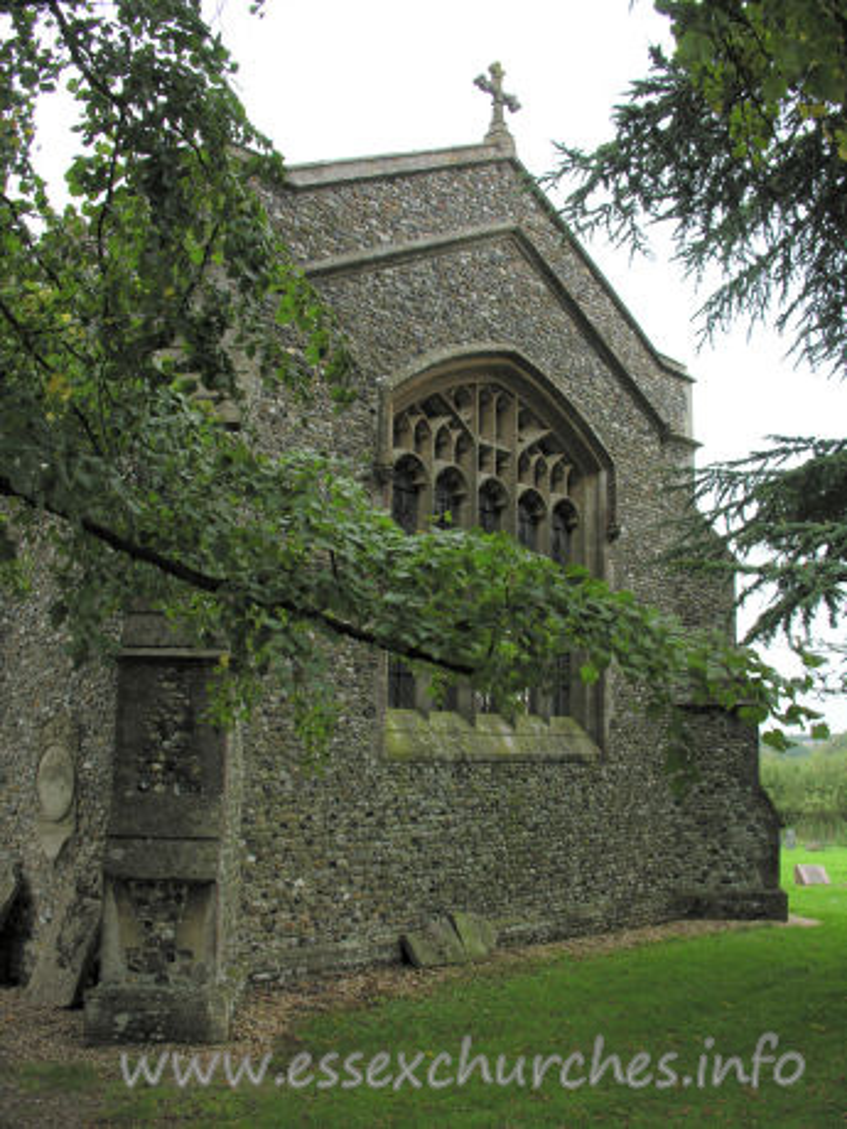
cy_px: 564
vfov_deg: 52.6
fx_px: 1142
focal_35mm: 35
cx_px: 424
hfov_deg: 40.7
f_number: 4
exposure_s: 1/68.1
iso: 50
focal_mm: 8.9
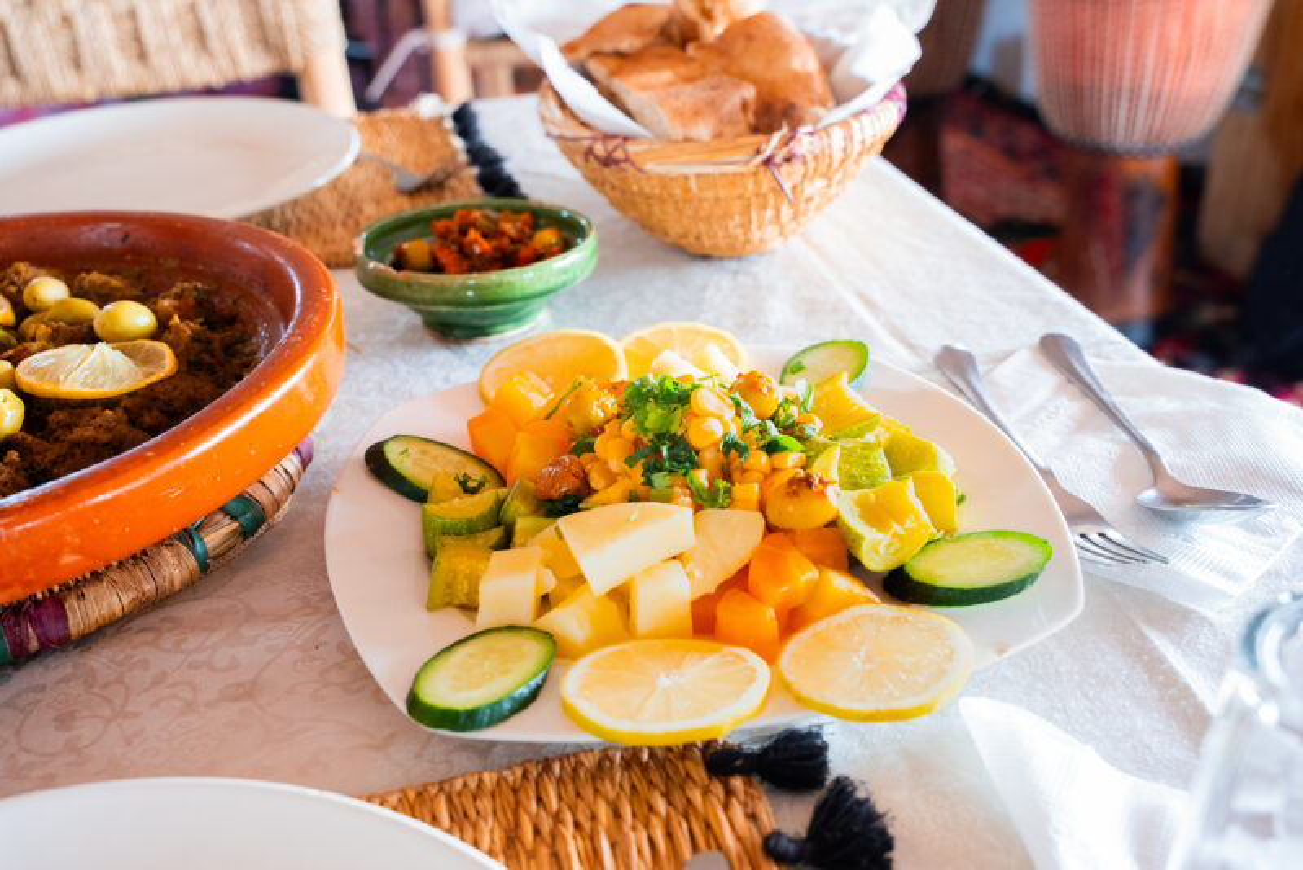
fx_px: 1329
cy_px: 435
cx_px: 652
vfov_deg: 36.2
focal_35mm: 37
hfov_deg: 52.2
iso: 4000
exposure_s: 1/60
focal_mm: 36.7
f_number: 5.6
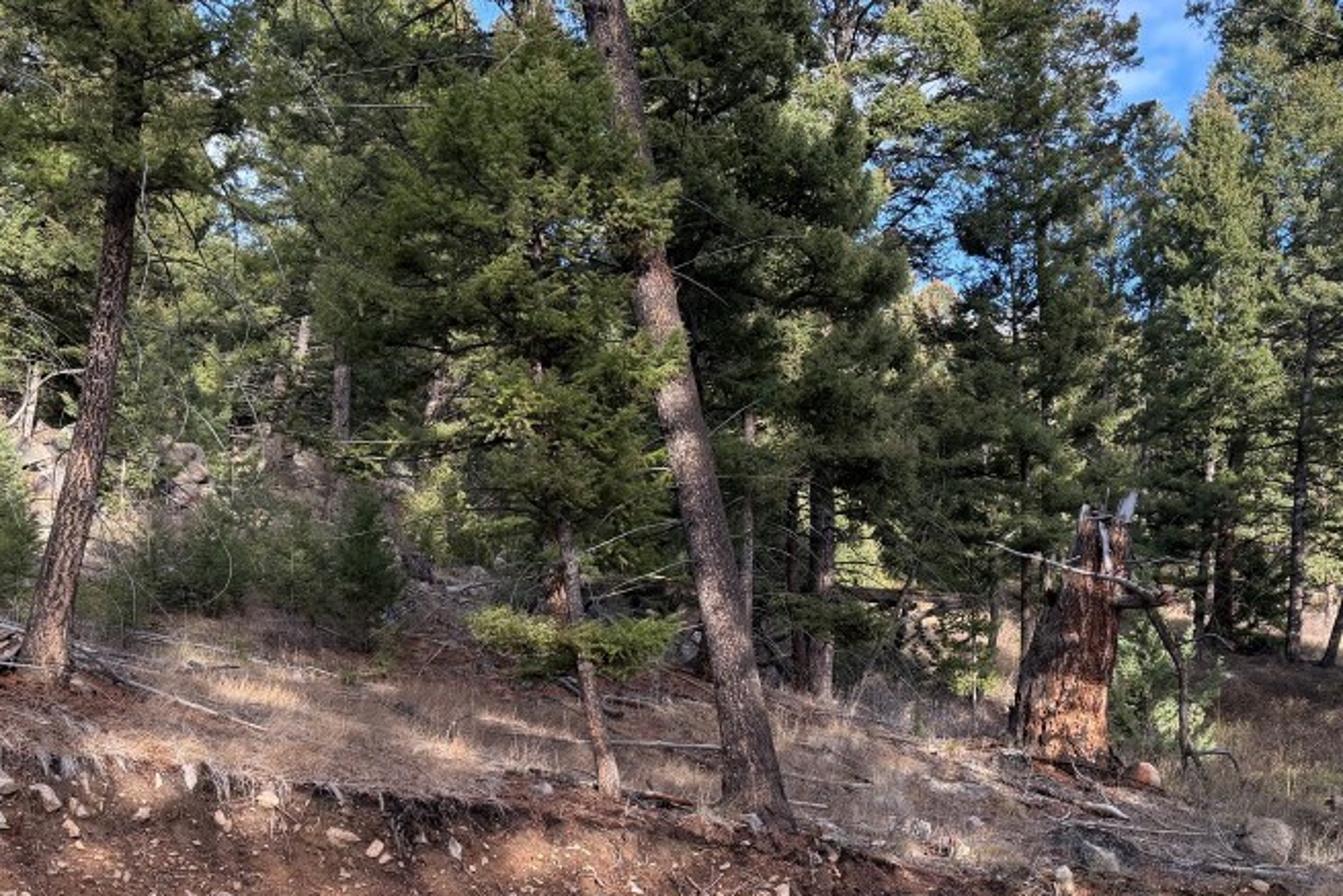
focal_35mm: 39
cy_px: 662
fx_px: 1455
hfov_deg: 49.4
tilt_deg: +4.0
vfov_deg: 33.6
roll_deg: -0.9
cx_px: 771
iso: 100
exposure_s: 1/575
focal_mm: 6.76
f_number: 1.78
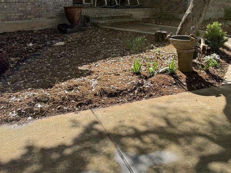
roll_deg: +0.5
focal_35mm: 45
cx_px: 180
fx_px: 300
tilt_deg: -4.9
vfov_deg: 31.0
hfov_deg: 40.6
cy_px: 23
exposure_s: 1/1770
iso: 100
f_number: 1.78
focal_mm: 6.76
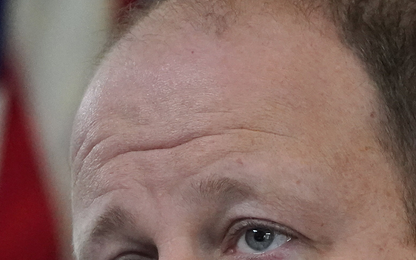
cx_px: 391
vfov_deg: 0.8
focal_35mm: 1551
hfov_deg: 1.4
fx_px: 17586
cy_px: 481
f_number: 5.6
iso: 10000
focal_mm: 394
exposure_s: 1/400
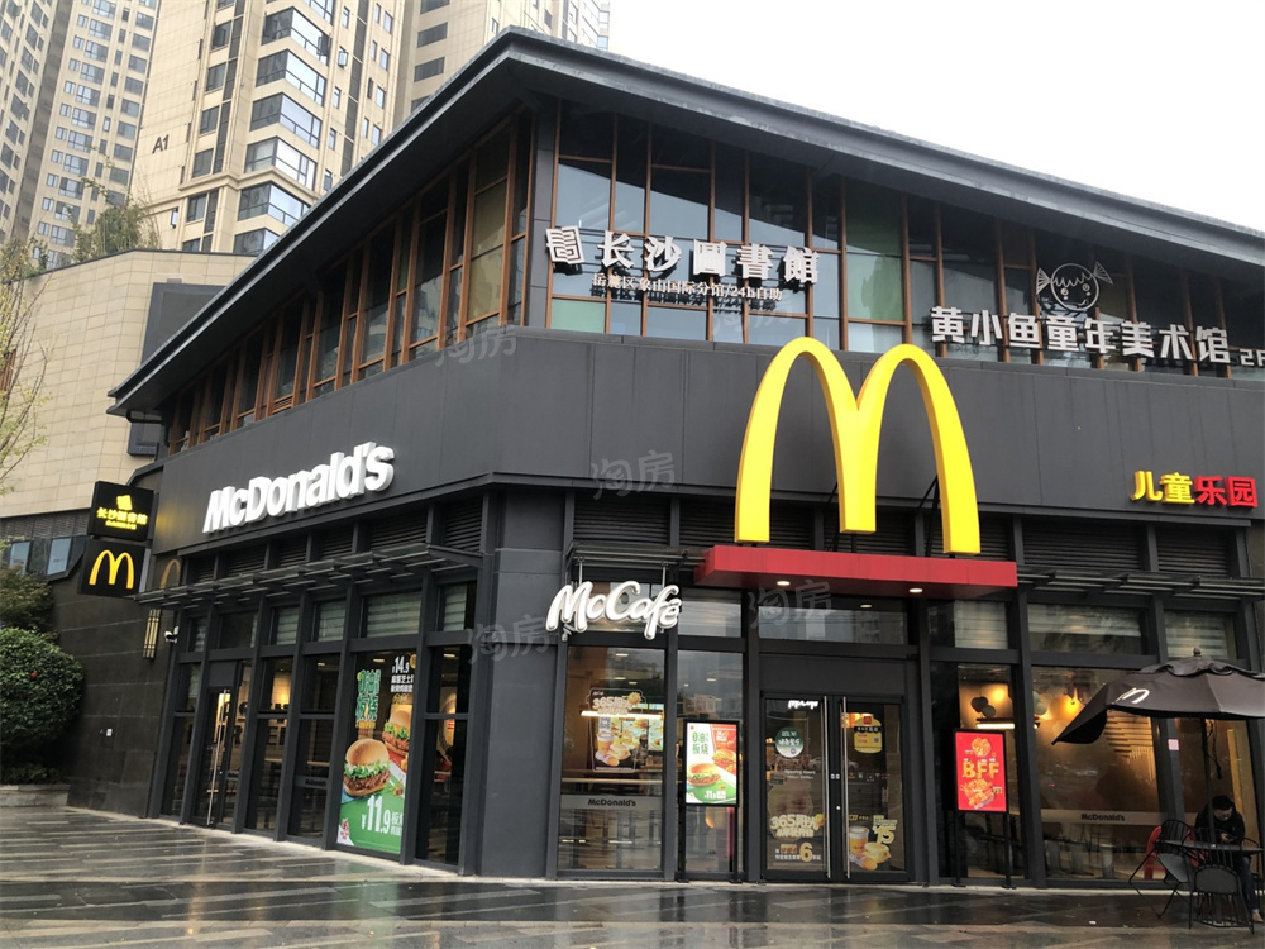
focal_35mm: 28
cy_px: 474
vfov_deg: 49.7
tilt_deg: +13.3
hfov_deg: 63.4
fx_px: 1023
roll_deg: -1.5
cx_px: 632
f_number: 1.8
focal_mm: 3.99
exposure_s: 1/40
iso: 20
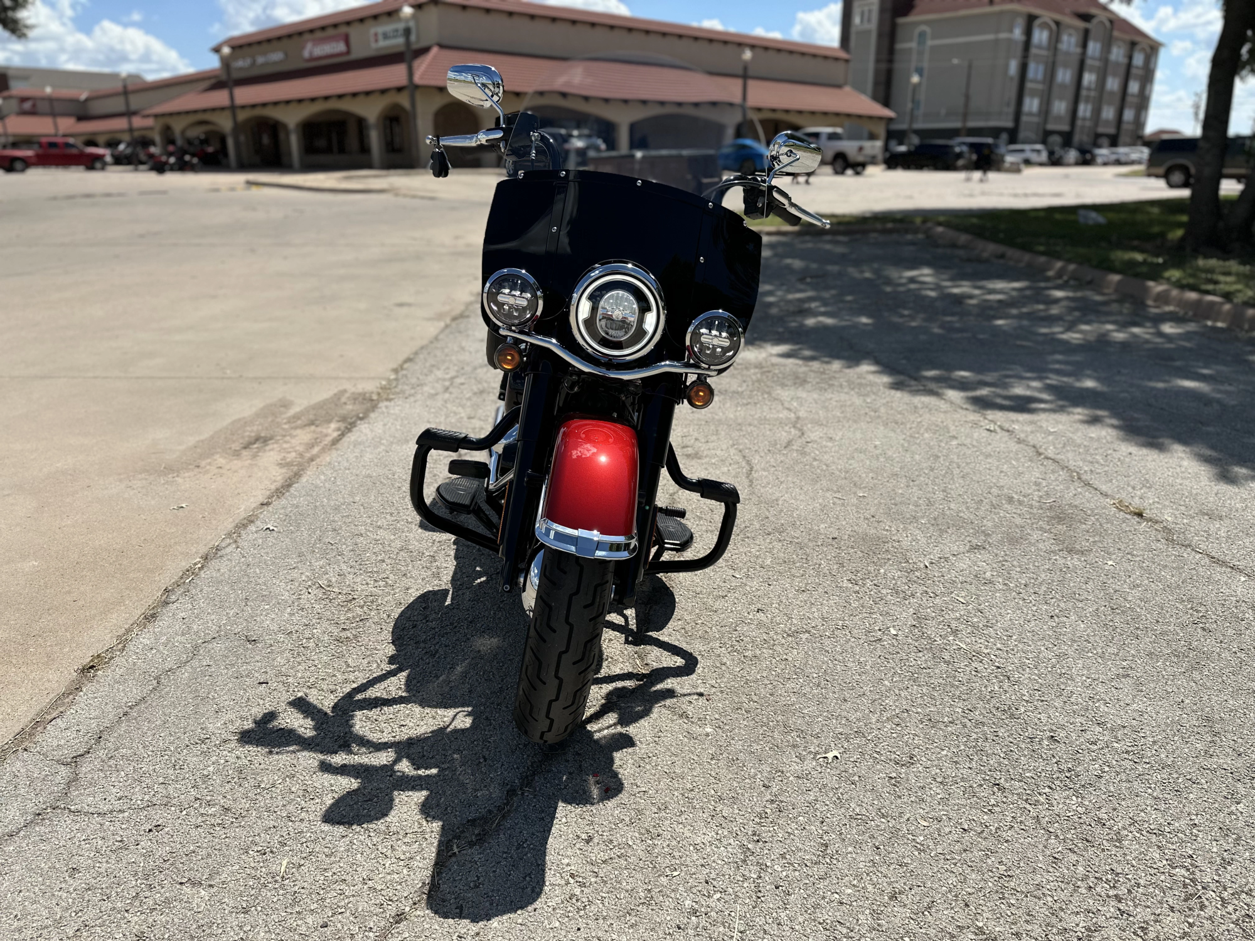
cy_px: 470
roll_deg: +1.0
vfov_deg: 56.8
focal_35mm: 24
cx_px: 628
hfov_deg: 71.6
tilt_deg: -19.3
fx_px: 870
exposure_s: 1/5525
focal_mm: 6.86
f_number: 1.78
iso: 80
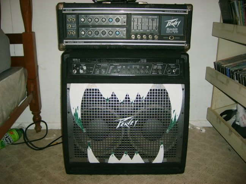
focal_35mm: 35
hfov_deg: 52.6
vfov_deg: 40.7
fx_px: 249
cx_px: 123
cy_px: 92
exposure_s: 1/30
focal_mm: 5.8
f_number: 2.8
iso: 100
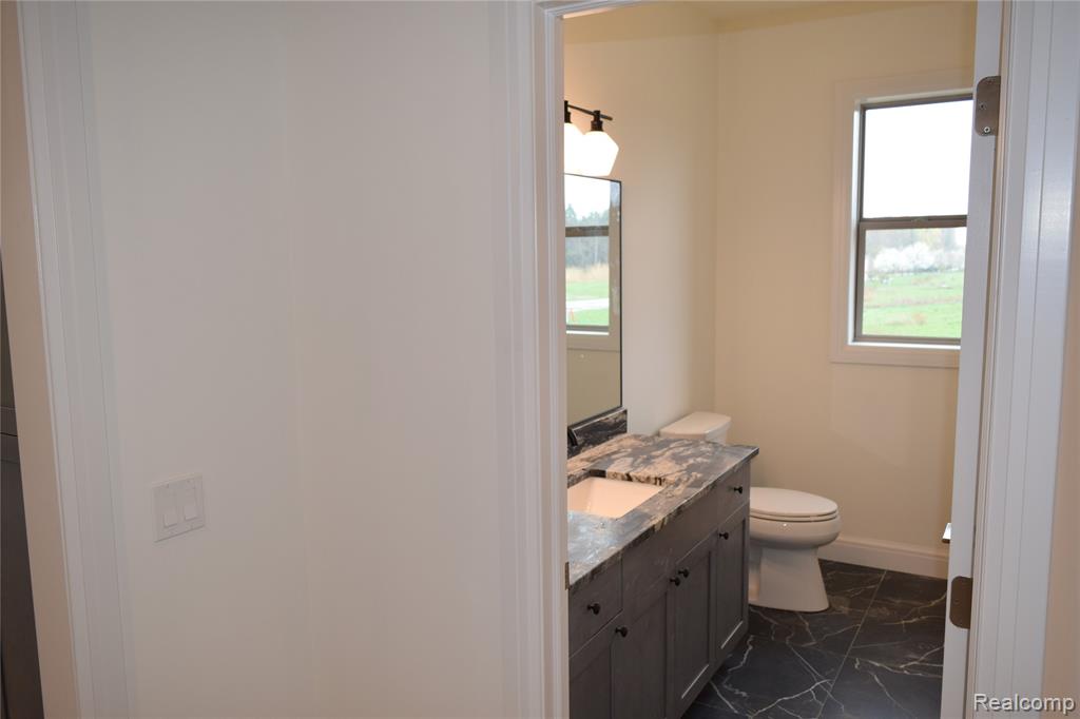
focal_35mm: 27
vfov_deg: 47.9
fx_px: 810
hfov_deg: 67.4
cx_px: 540
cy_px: 360
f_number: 5.6
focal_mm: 18
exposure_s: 1/125
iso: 360
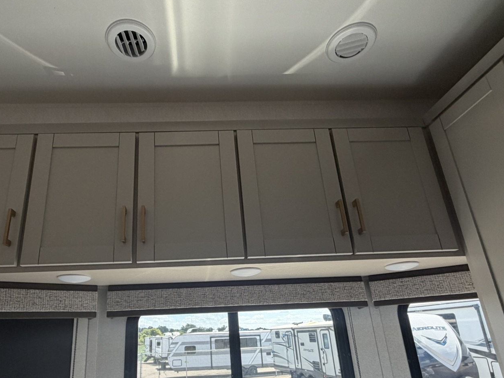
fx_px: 335
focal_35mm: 23
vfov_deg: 58.4
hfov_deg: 73.2
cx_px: 205
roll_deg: +3.4
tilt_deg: +21.7
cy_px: 227
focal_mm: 2.22
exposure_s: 1/121
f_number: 2.2
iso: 100
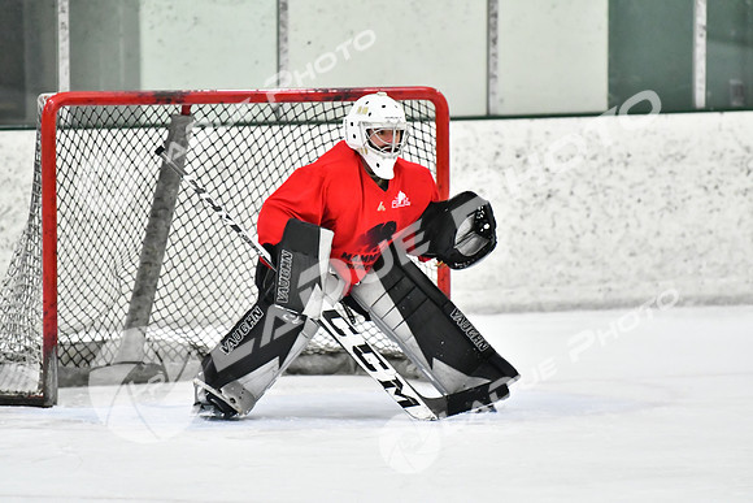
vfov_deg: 4.8
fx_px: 5962
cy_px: 252
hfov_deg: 7.2
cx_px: 376
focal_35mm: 285
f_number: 2.8
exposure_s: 1/1600
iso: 6400
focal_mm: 190
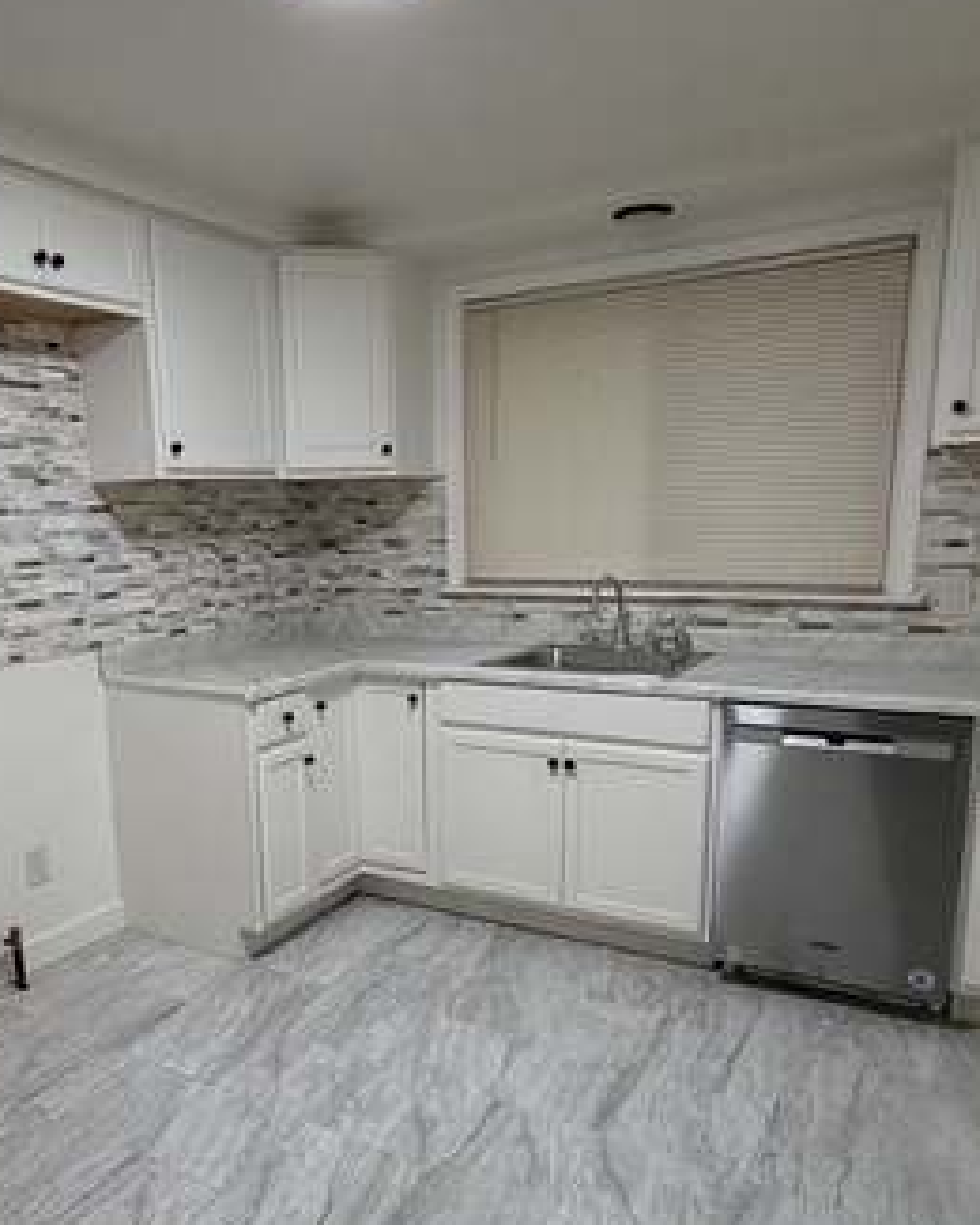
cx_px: 343
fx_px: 1015
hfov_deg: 50.8
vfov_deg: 61.8
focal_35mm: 28
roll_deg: +2.1
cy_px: 722
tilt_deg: -10.5
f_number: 2.2
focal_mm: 2.22
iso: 200
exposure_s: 1/60
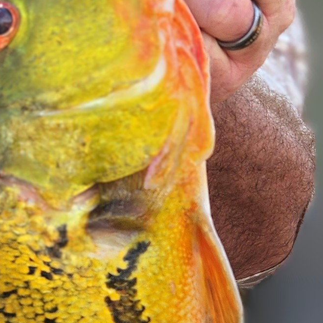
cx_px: -48
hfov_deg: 13.8
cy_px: 291
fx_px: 1298
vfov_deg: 14.0
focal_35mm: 123
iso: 20
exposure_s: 1/582
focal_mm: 5.4
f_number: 1.8
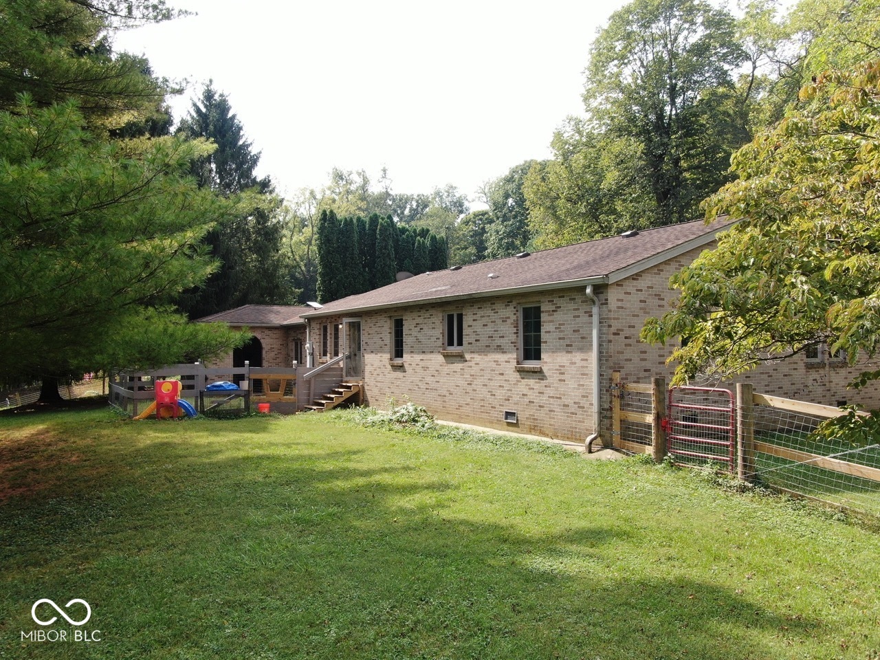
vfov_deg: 53.1
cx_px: 440
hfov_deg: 67.3
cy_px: 330
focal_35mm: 26
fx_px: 661
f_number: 2.9
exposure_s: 1/500
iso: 100
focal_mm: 4.58
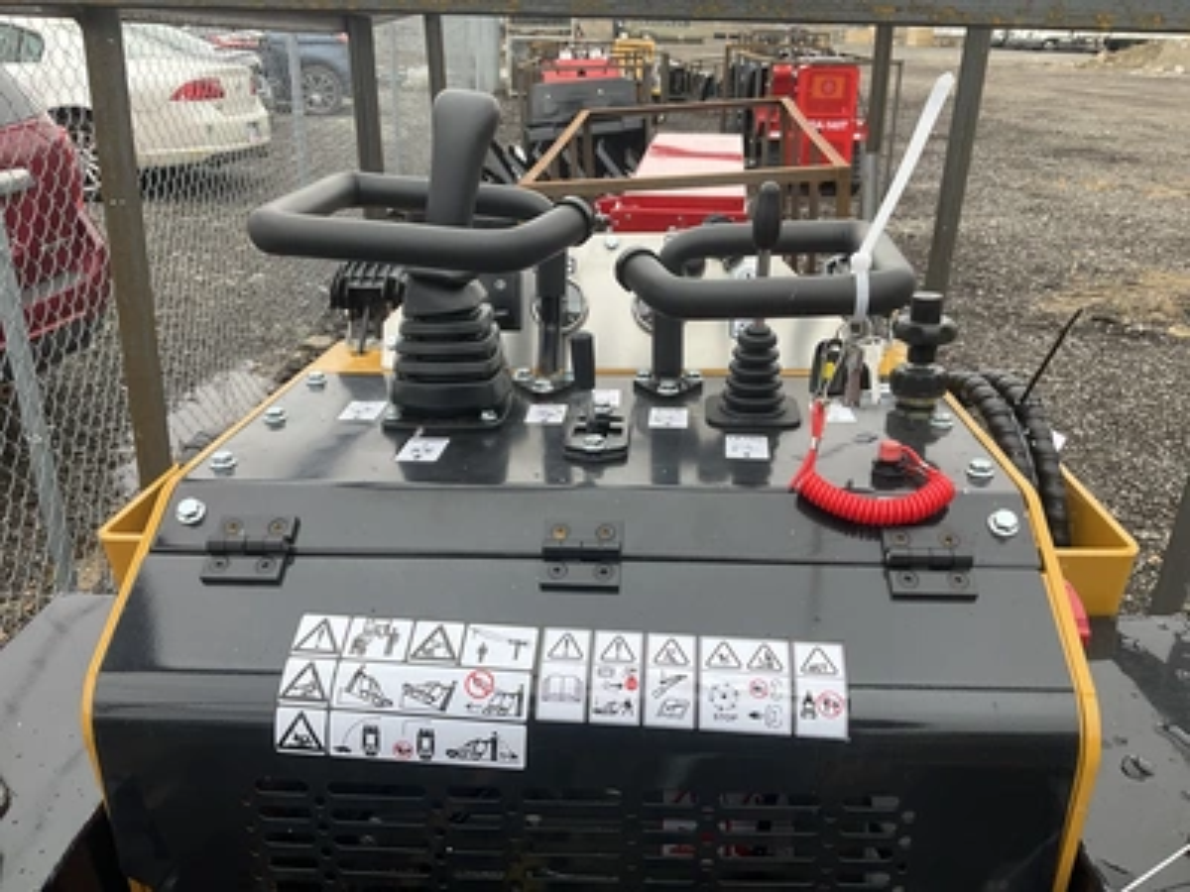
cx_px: 595
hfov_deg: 61.7
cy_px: 446
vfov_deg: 48.2
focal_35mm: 29
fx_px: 997
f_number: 1.8
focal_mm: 3
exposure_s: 1/273
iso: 25
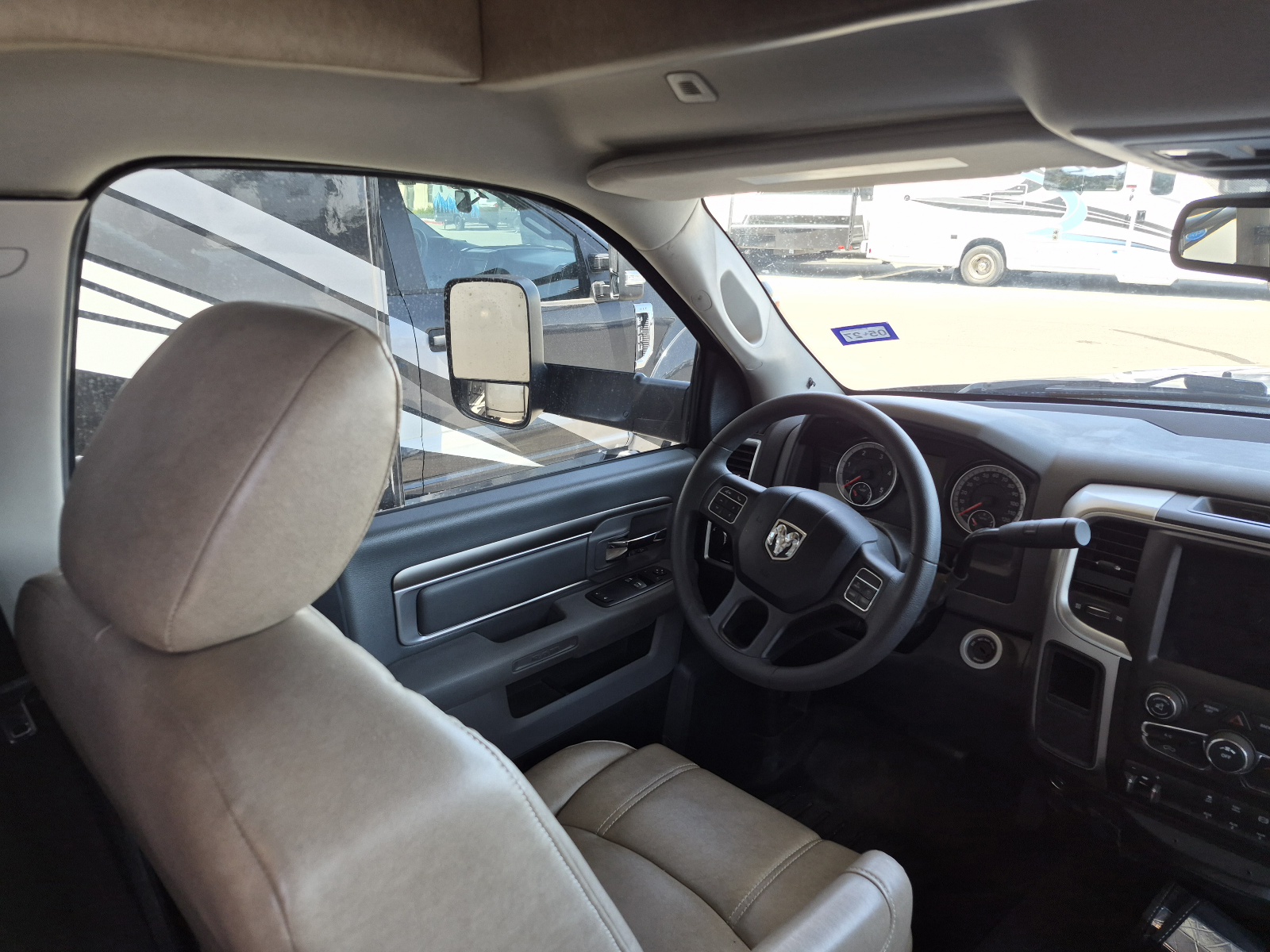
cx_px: 635
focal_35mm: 23
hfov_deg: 73.9
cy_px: 476
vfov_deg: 58.9
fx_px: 844
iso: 80
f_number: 1.8
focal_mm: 5.4
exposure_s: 1/182
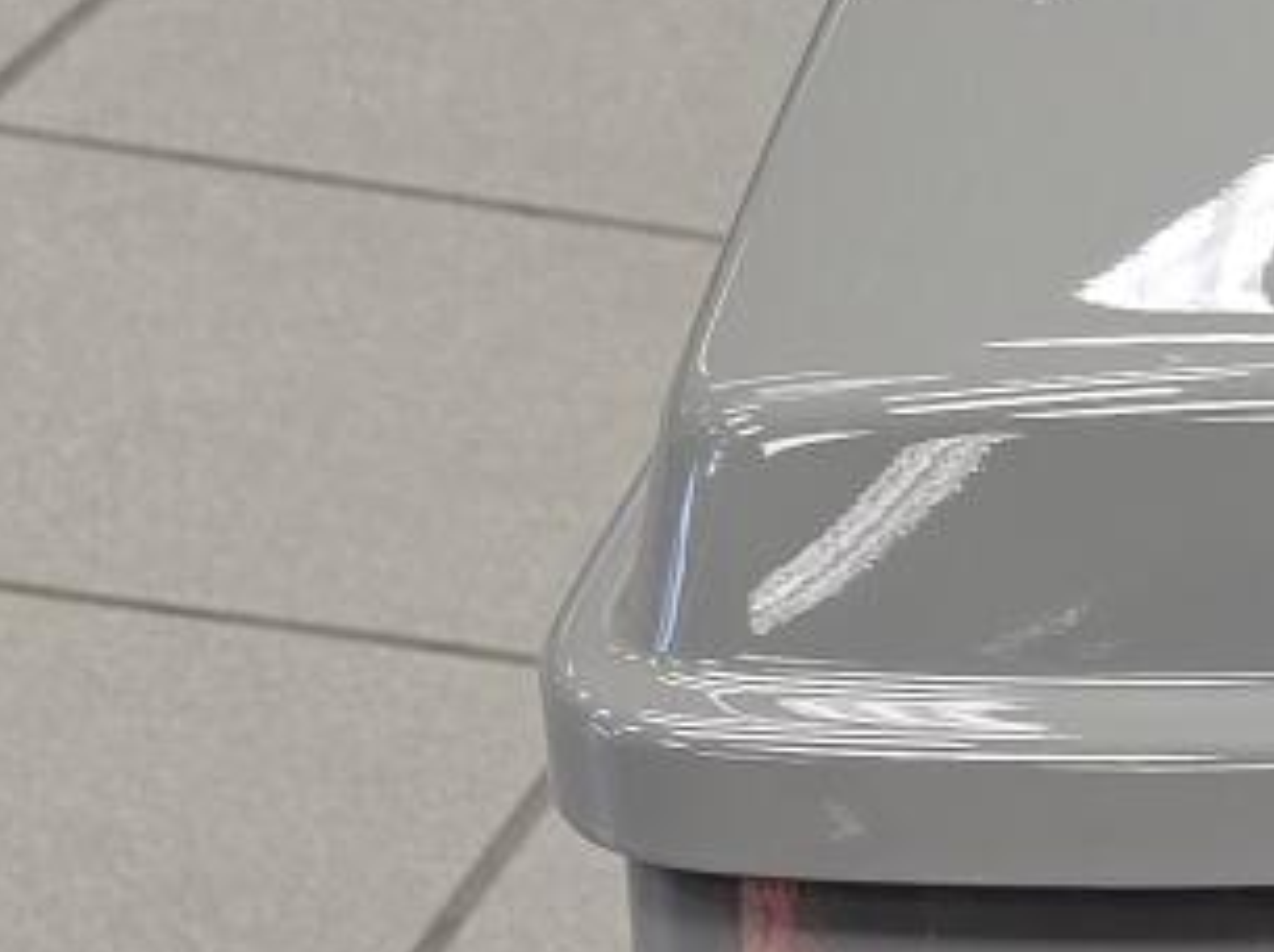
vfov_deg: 9.5
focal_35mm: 151
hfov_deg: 10.4
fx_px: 5551
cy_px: 1499
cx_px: 3454
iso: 160
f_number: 1.7
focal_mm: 6.25
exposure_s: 1/120
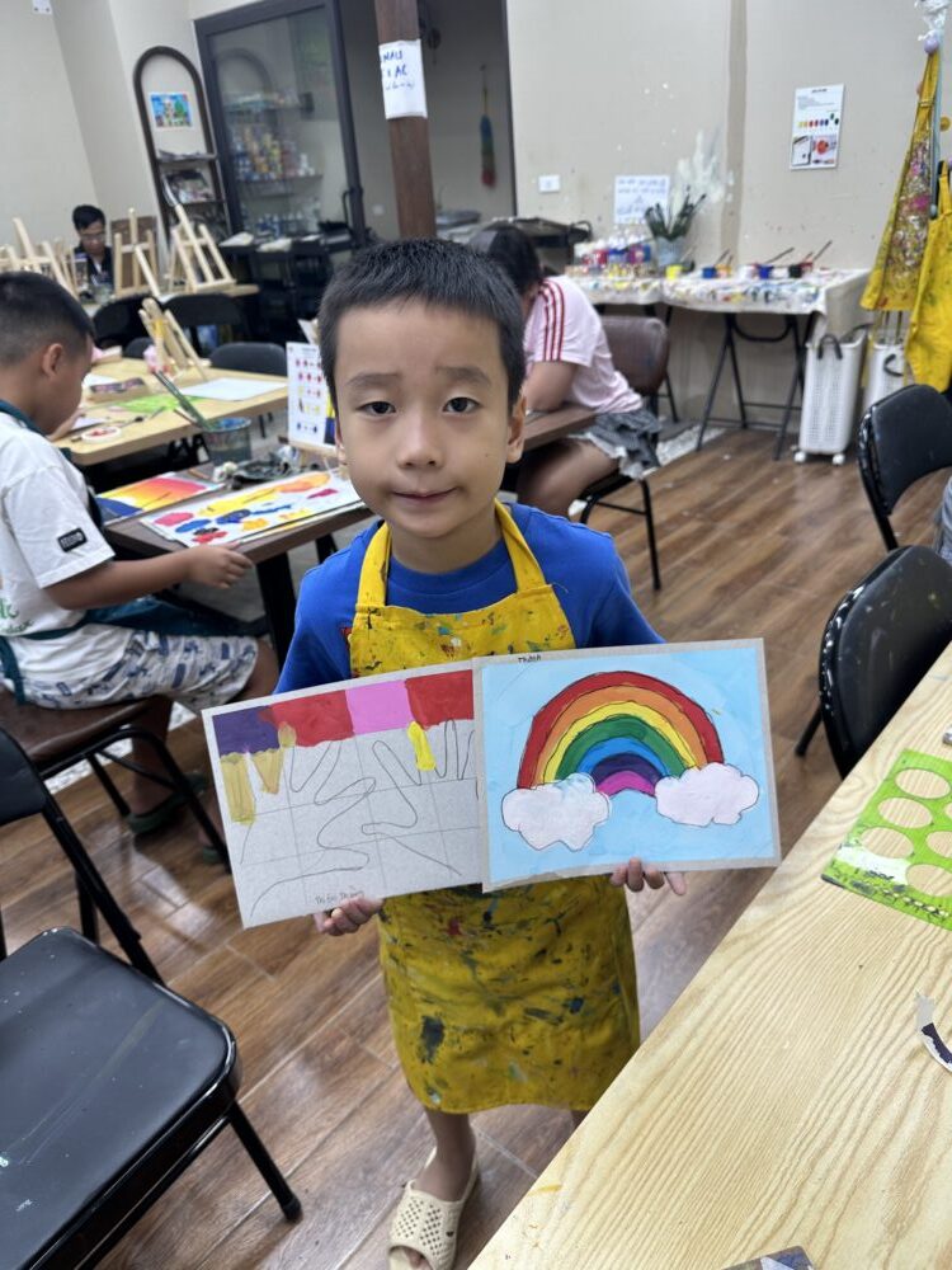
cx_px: 476
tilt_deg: -27.2
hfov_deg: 56.8
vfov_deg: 71.6
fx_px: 880
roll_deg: +4.8
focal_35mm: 24
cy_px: 635
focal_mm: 6.86
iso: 64
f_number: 1.78
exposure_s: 1/100
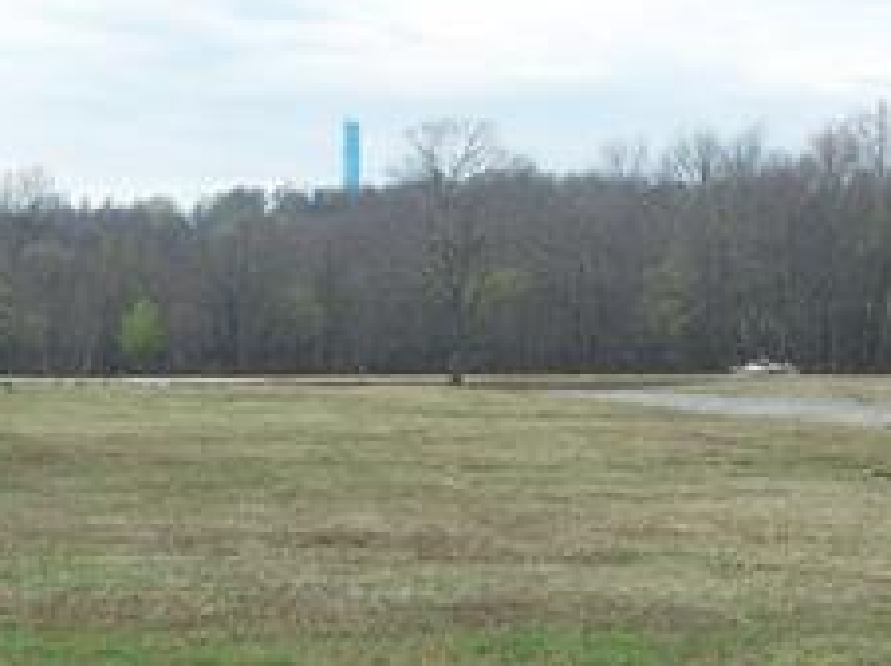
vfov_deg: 14.5
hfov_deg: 19.3
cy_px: 335
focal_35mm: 102
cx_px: 422
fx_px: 2623
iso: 80
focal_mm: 6
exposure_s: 1/356
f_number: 2.7
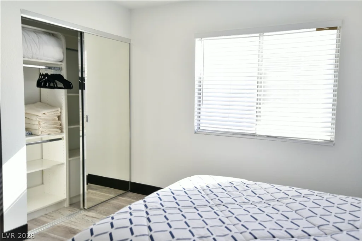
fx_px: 292
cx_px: 181
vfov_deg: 44.9
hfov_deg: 63.7
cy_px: 120
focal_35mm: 29
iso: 160
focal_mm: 29
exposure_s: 1/60
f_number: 2.8
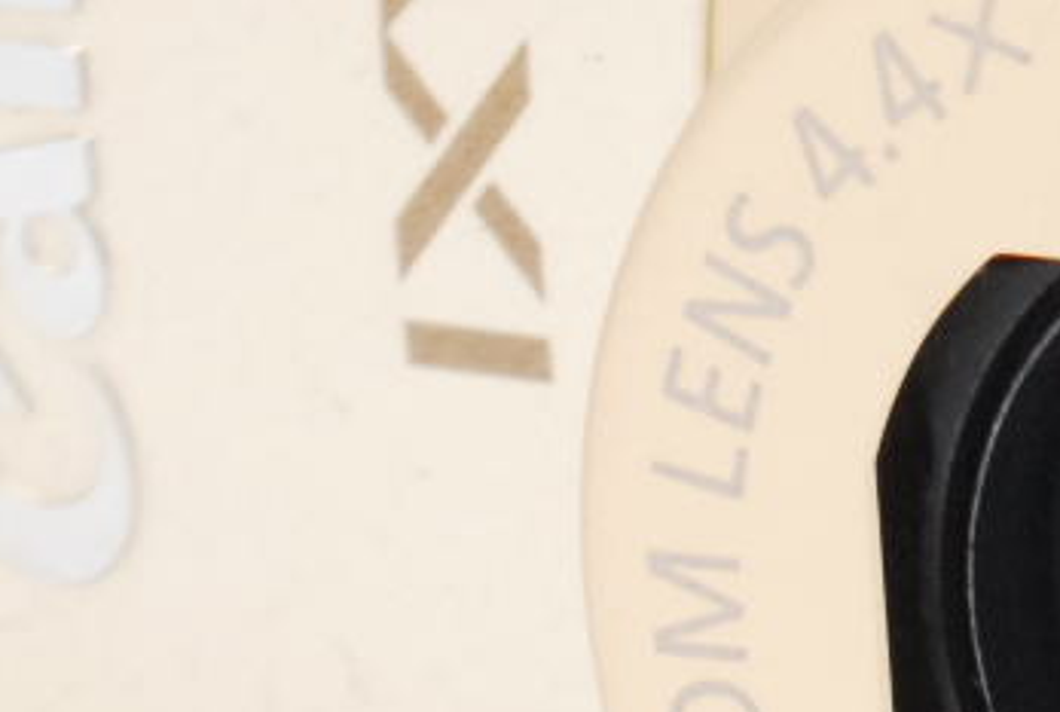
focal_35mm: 460
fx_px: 13567
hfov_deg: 4.4
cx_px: 1830
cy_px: 46
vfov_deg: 3.0
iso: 800
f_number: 16
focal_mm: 55
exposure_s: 1/125
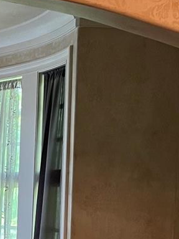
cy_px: 222
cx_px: -158
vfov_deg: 18.5
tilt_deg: -1.4
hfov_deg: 12.7
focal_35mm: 104
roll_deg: -1.9
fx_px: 717
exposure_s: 1/60
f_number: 1.6
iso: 160
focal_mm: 5.1
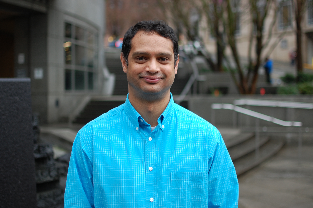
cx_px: 156
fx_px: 456
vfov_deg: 25.7
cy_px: 104
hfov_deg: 37.9
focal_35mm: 52
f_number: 1.8
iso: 200
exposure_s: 1/160
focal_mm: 35
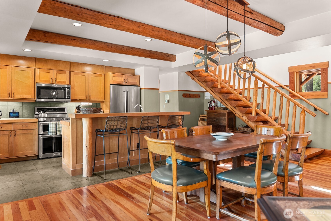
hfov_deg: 73.7
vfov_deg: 53.2
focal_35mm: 24
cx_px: 166
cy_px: 110
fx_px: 221
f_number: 3.2
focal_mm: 24
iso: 400
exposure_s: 1/15
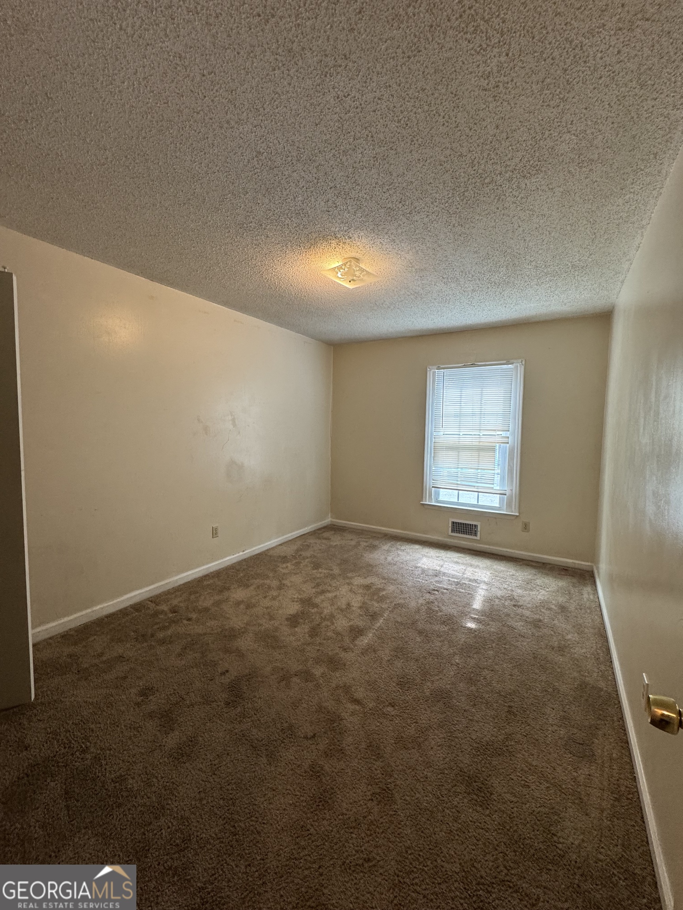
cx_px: 342
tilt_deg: -4.3
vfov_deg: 102.1
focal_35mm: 14
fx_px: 368
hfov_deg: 85.7
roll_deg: -0.7
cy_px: 455
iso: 200
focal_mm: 2.22
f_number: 2.2
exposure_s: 1/60
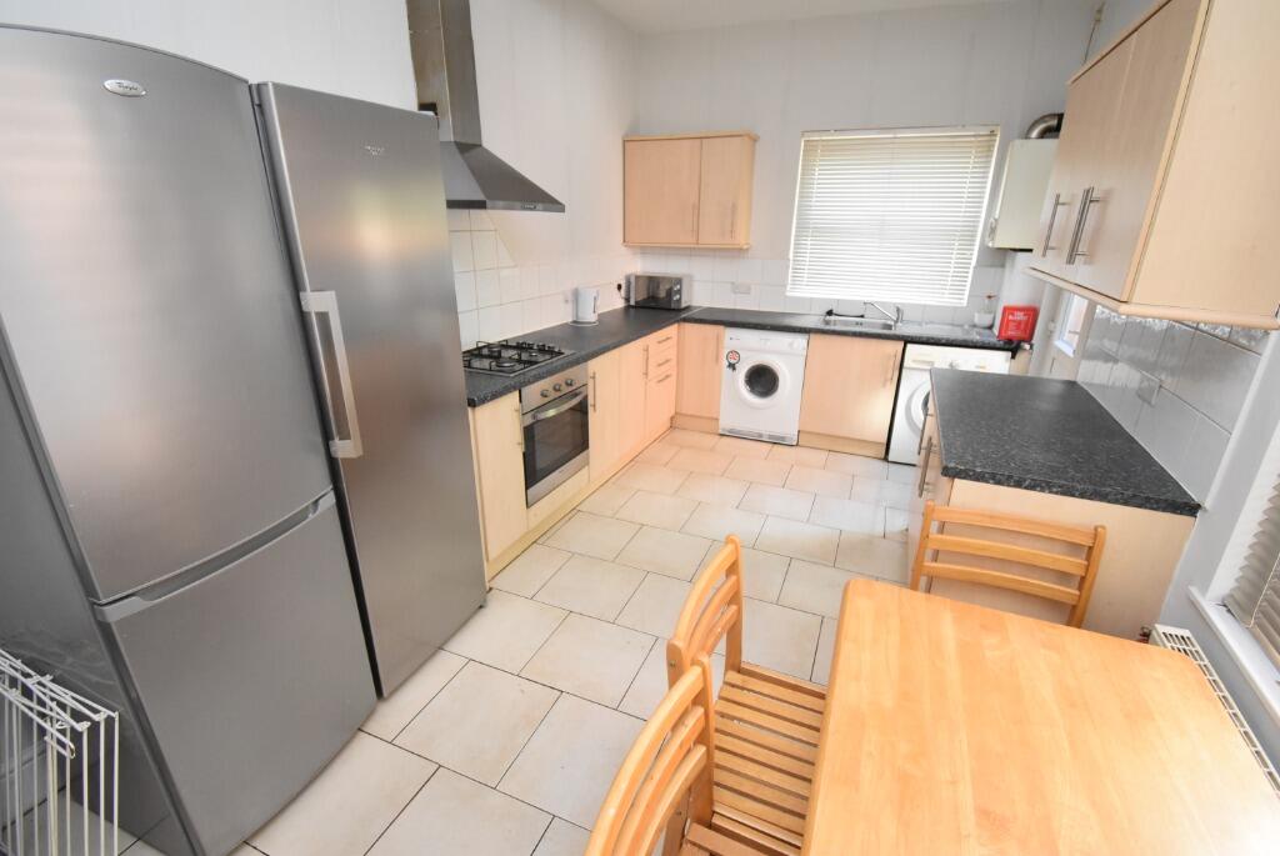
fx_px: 534
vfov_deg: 77.5
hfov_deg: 100.3
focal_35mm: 15
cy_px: 428
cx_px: 640
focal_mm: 10
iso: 2200
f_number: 4.5
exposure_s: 1/60
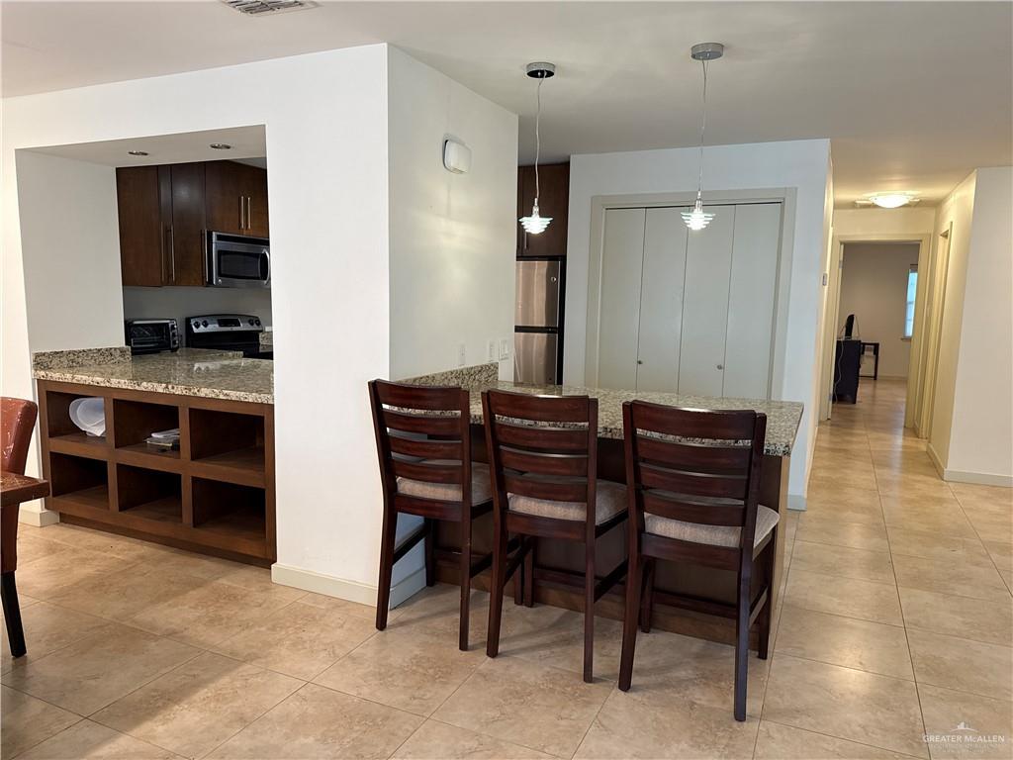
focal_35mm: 24
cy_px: 380
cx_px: 506
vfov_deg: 56.8
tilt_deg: -7.4
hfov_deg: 71.6
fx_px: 702
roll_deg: -1.1
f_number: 1.78
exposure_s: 1/60
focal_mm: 6.76
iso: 250
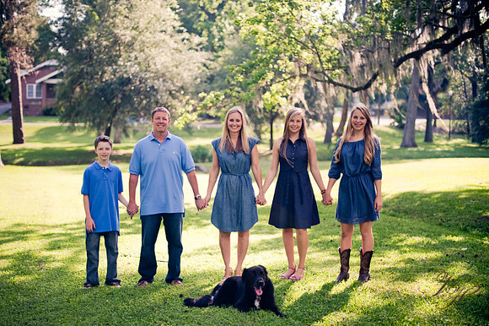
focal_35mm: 50
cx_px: 244
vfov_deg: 27.0
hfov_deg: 39.6
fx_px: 679
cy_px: 163
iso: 200
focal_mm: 50
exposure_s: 1/1600
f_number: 1.4
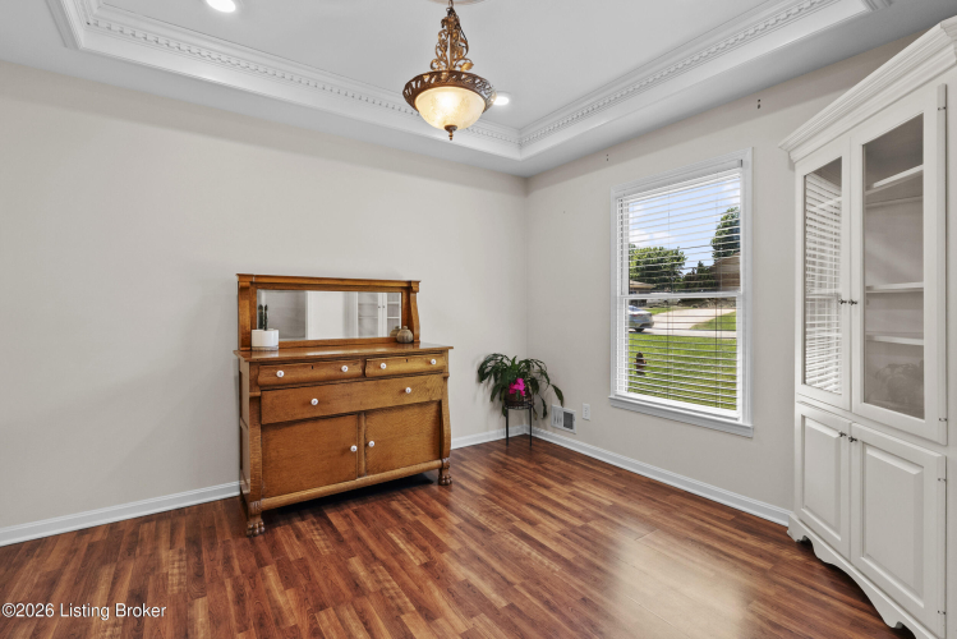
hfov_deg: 96.7
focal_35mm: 16
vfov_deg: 73.8
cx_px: 478
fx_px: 425
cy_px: 320
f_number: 11
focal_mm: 16
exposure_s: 1/8
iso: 800
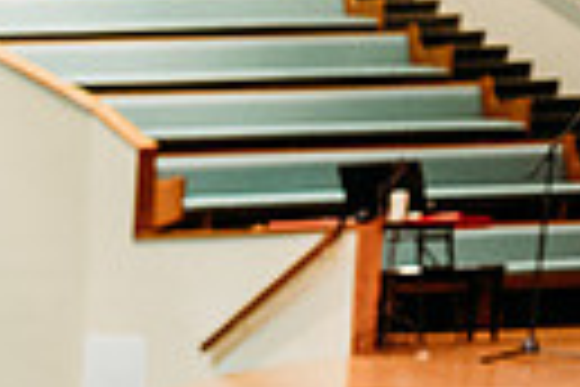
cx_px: -683
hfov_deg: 14.5
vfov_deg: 11.8
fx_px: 1740
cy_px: 673
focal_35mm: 108
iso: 2500
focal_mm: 24
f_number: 1.8
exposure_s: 1/100
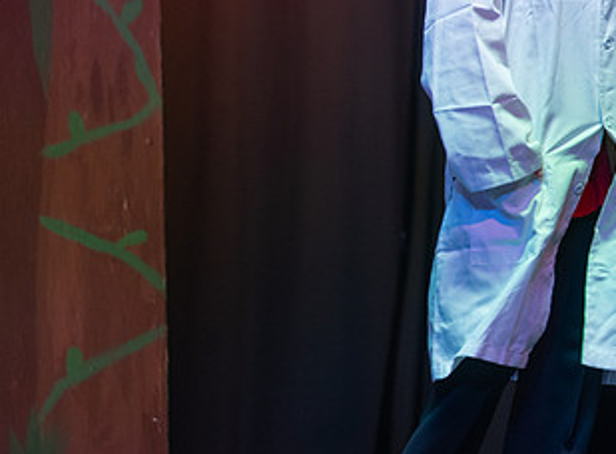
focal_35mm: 455
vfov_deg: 3.2
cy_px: -2
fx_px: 8050
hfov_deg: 4.4
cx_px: 505
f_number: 2.8
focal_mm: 200
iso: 500
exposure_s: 1/400
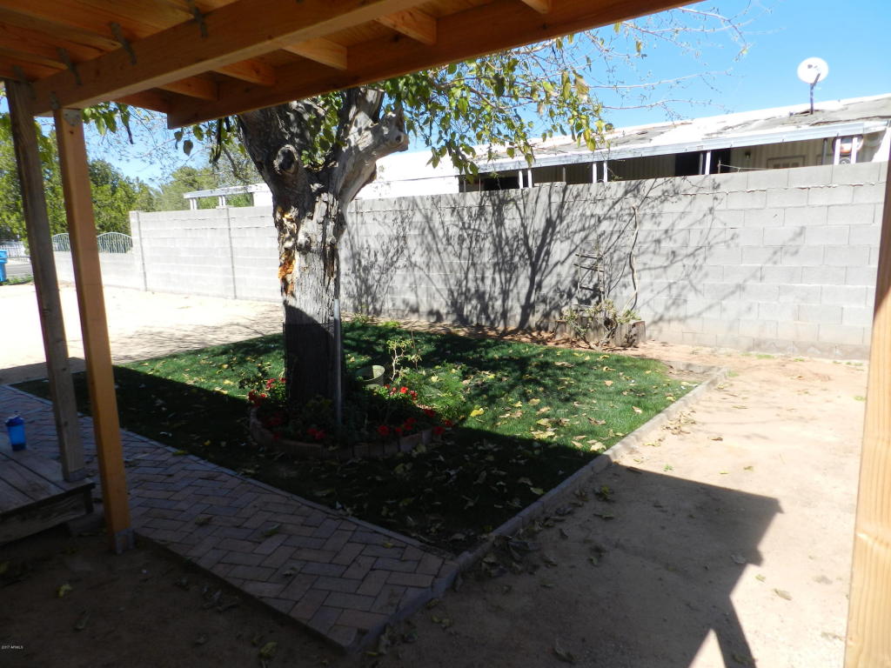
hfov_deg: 73.9
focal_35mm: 23
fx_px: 592
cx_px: 446
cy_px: 334
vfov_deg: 58.9
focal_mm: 4
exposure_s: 1/1000
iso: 160
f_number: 3.4
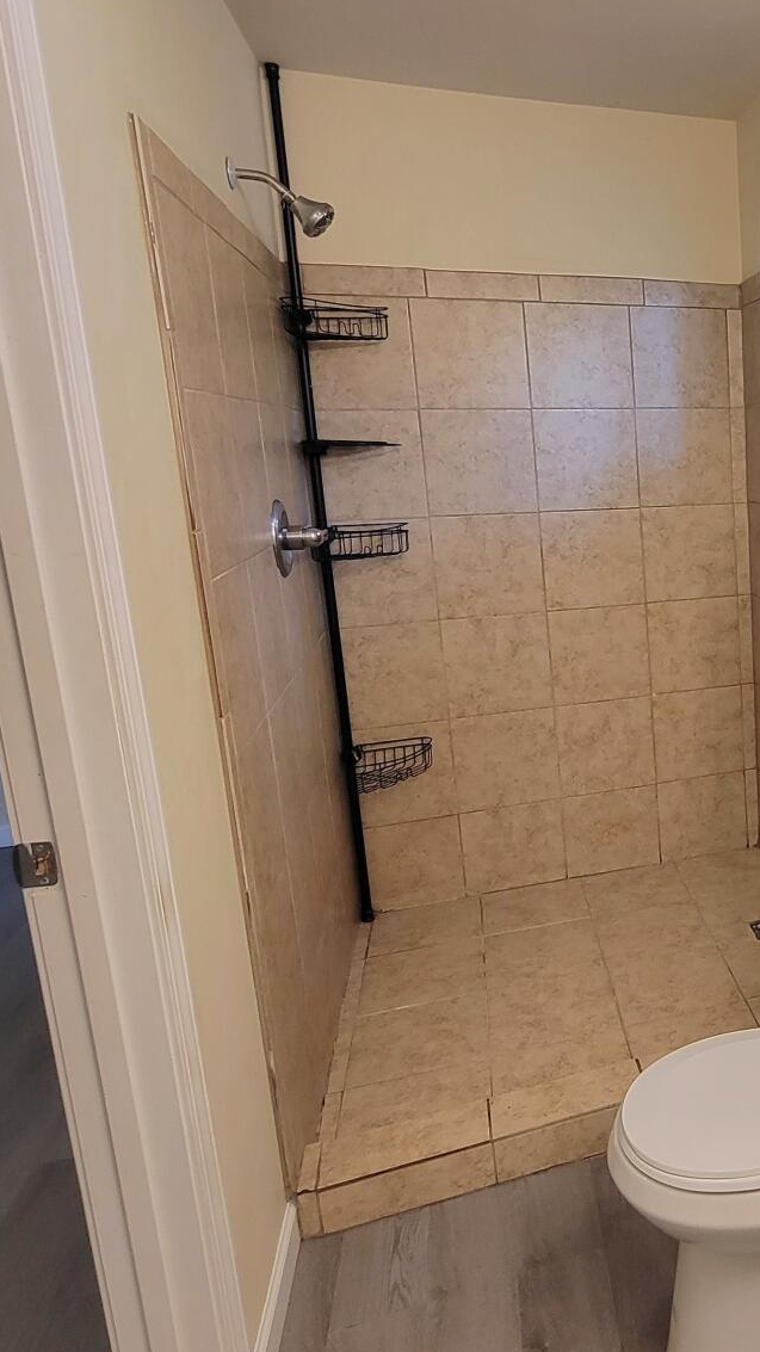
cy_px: 652
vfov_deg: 74.0
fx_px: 896
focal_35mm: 25
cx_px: 855
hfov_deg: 37.6
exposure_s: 1/60.2
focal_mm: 2.2
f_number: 2.2
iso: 125
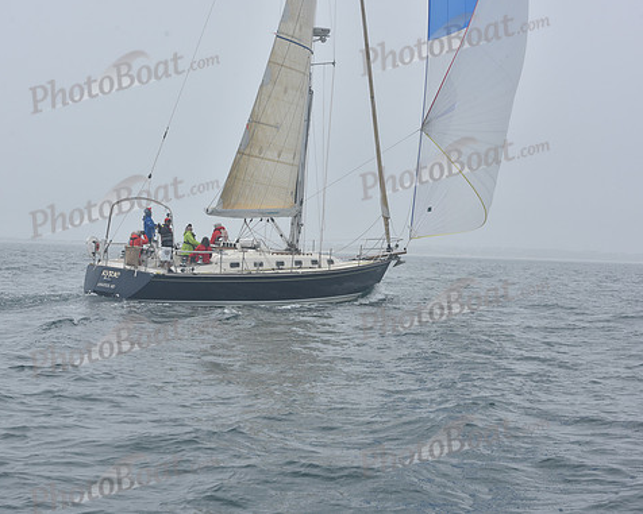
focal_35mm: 80
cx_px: 290
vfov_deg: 19.2
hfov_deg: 23.8
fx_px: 1523
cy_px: 254
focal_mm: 70
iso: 250
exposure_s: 1/800
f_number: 10
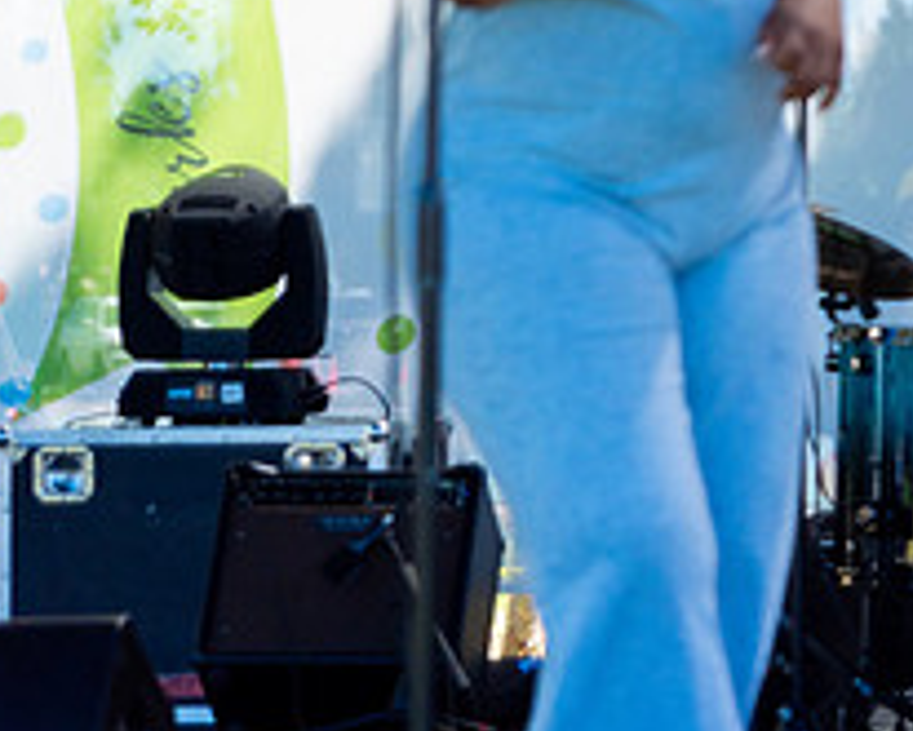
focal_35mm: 185
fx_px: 5001
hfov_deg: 10.3
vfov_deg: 8.3
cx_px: 1077
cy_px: 7
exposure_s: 1/4000
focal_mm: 70
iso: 160
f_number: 2.8
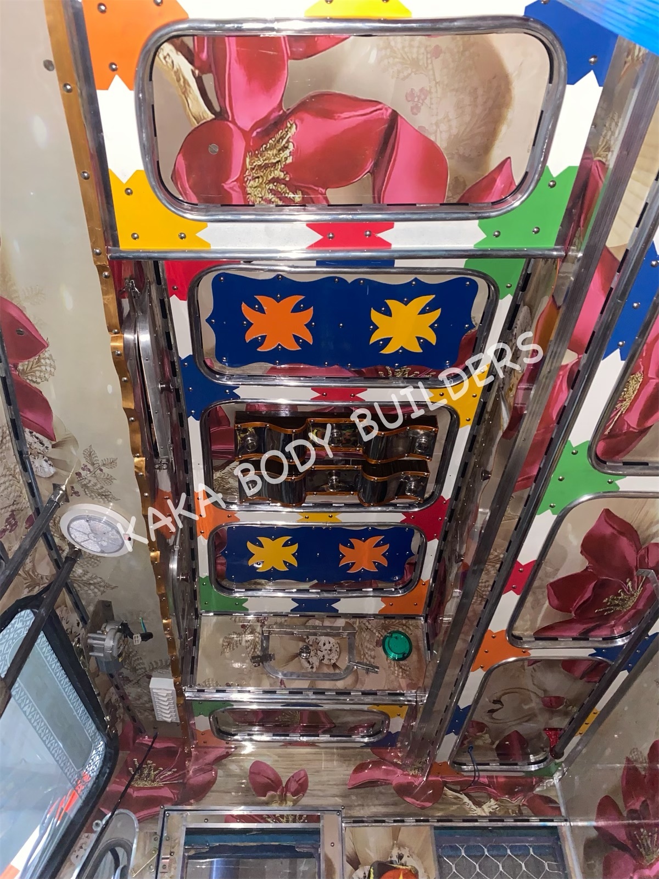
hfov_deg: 53.1
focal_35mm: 26
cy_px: 440
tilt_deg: +46.2
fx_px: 660
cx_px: 330
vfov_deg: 67.3
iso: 125
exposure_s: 1/4
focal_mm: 4.25
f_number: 1.8
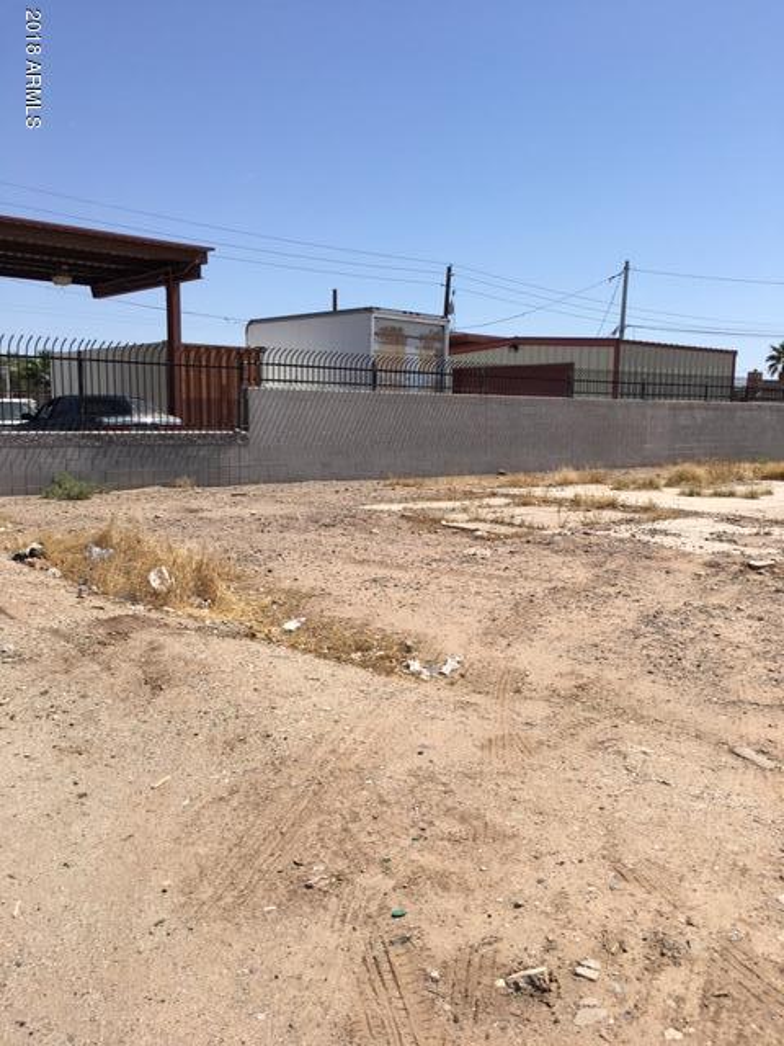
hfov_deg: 48.2
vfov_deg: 61.7
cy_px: 523
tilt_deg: -13.0
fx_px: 876
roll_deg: -0.3
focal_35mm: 29
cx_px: 392
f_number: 2.2
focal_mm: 4.15
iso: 25
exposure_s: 1/2198
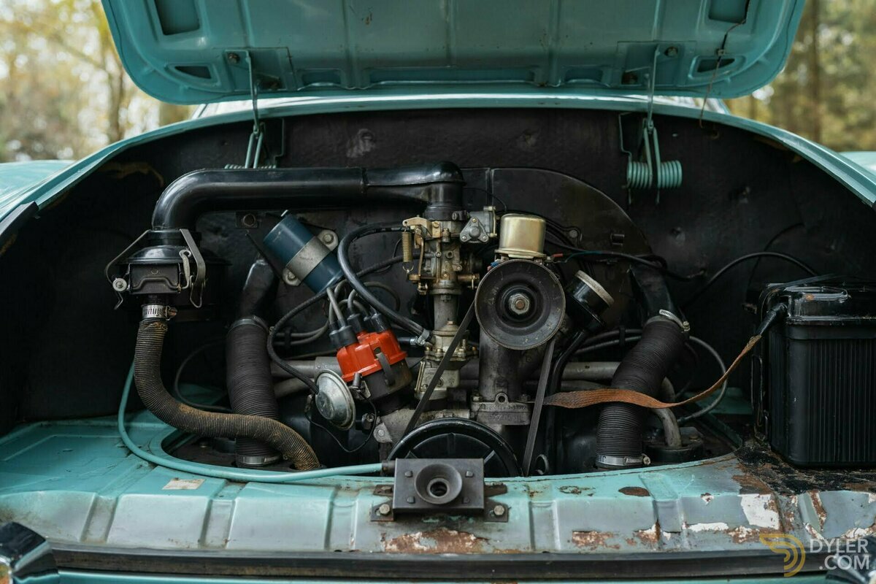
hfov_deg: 52.1
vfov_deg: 36.1
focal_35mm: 37
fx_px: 896
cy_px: 287
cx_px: 434
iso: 640
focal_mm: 35
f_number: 3.5
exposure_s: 1/30
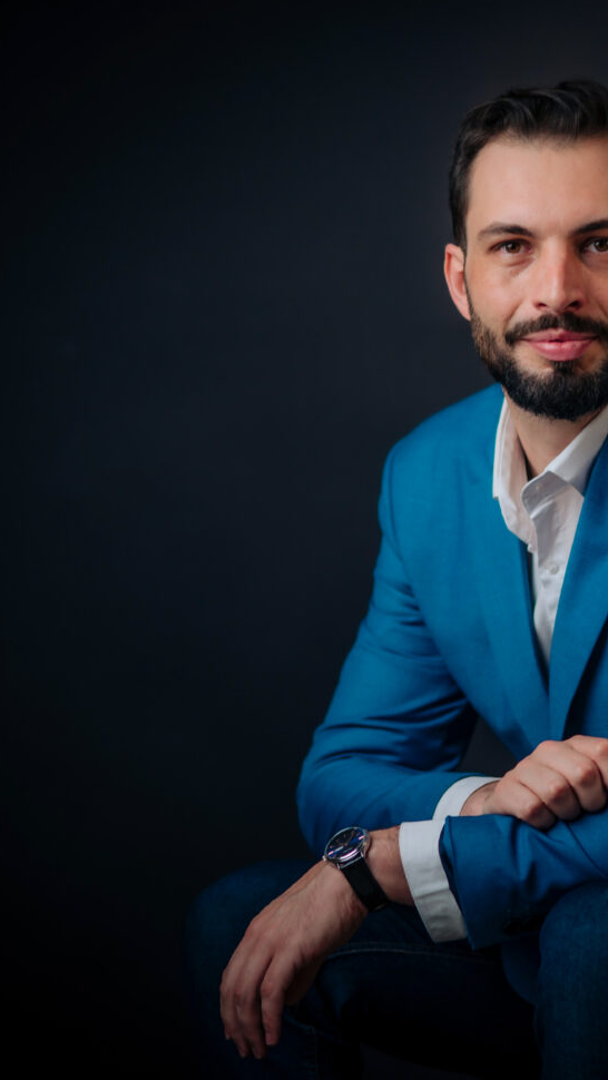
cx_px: 671
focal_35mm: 141
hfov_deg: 8.5
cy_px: 538
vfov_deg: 15.2
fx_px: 4039
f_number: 2.2
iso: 320
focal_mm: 85
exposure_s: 1/160
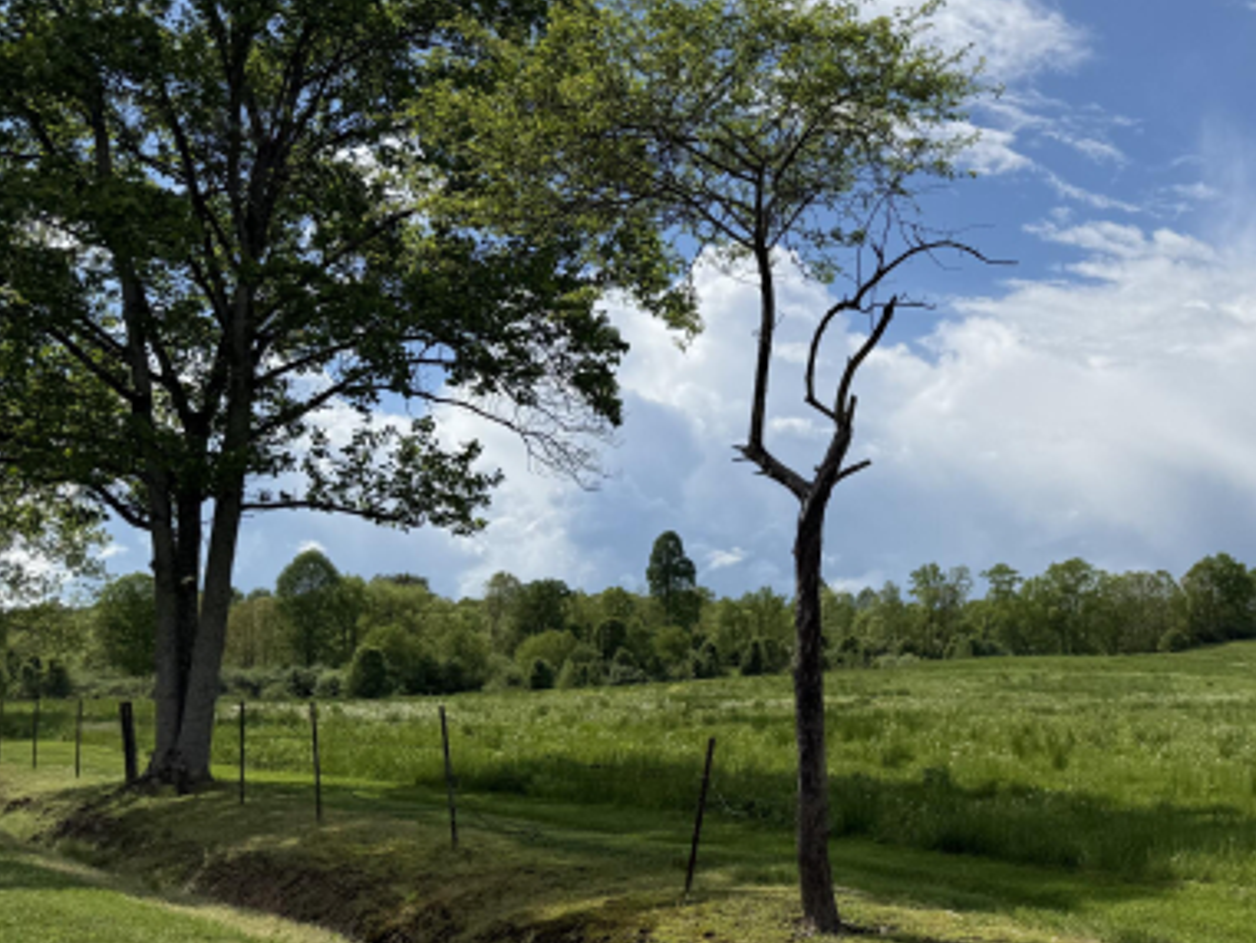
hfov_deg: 42.4
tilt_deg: +8.3
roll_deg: +1.2
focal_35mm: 42
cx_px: 1033
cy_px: 491
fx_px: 1524
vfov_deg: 34.4
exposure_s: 1/9091
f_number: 1.78
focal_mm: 6.76
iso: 80
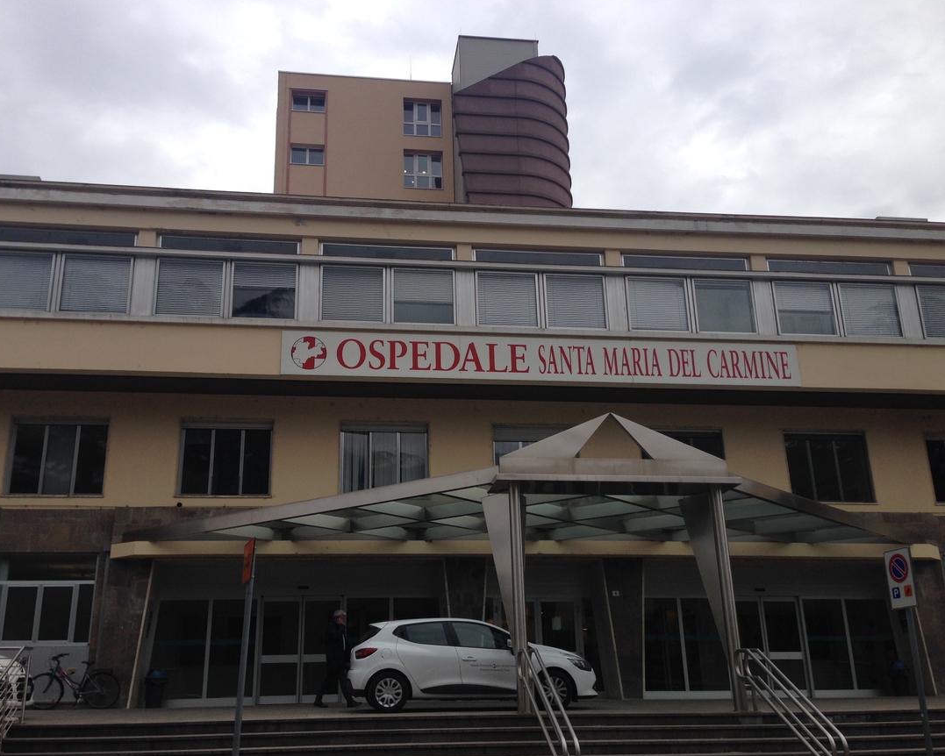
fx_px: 979
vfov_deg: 42.2
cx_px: 448
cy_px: 379
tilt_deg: +17.9
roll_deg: -0.1
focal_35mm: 35
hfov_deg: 51.5
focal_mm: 4.12
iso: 50
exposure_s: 1/638
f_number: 2.4
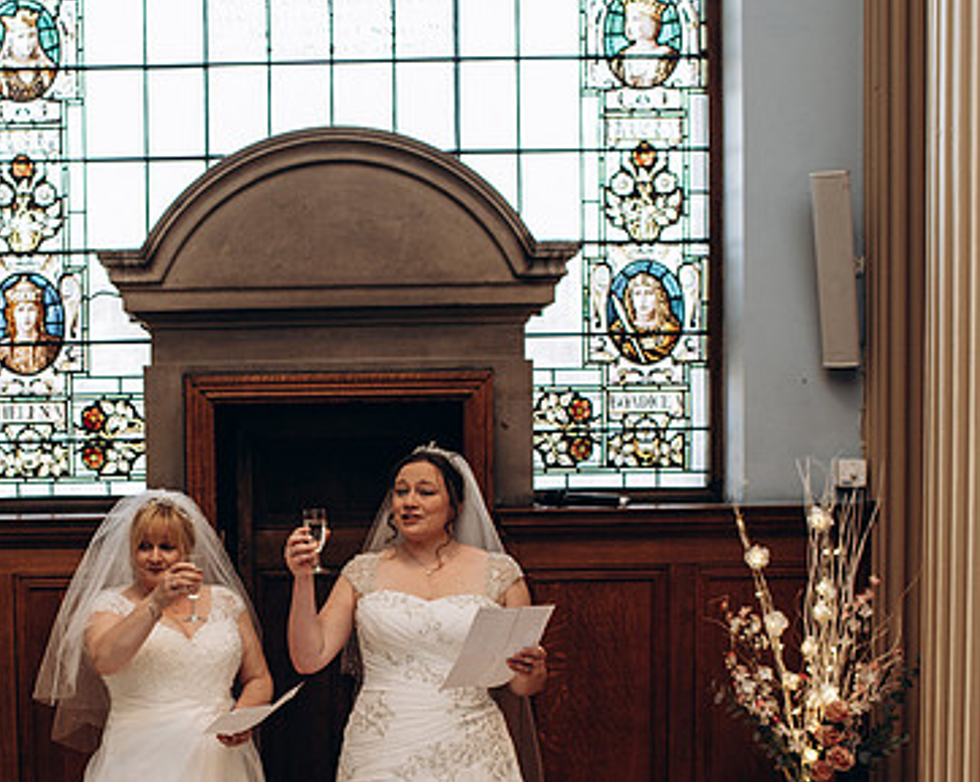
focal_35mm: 64
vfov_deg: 23.5
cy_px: 607
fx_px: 1855
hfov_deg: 29.2
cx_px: 268
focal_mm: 35
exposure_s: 1/100
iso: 250
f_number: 2.8
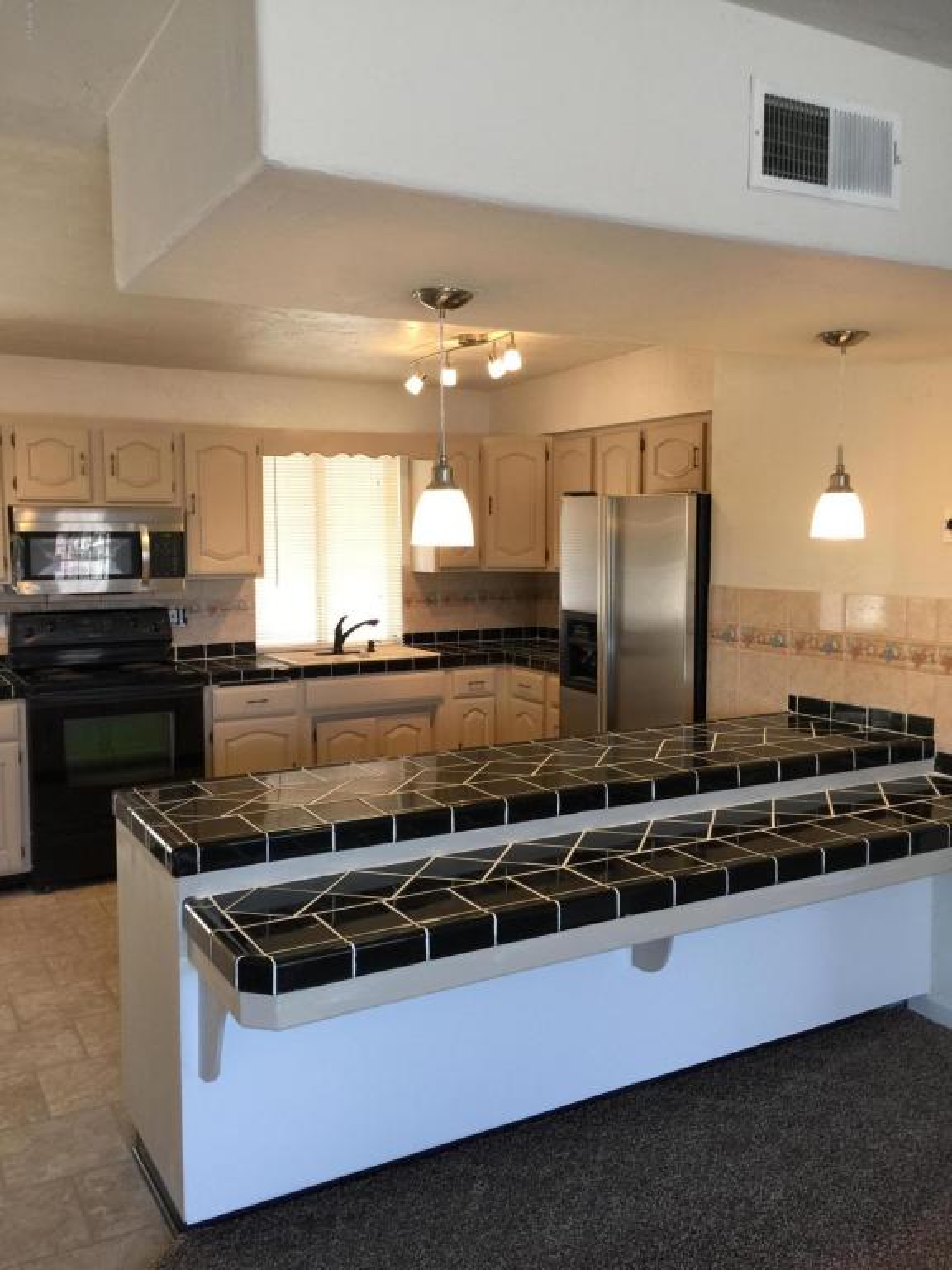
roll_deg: +0.1
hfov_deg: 48.2
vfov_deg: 61.7
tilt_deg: -2.1
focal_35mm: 29
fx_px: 1063
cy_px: 635
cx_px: 476
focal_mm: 4.15
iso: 50
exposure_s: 1/30
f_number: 2.2
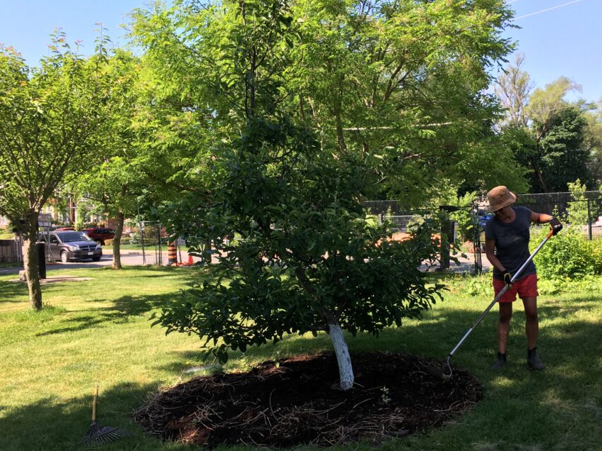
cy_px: 258
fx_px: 609
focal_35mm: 35
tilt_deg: -3.8
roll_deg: -0.4
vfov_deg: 40.6
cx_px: 362
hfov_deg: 52.3
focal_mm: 4.15
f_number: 2.2
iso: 25
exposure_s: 1/493
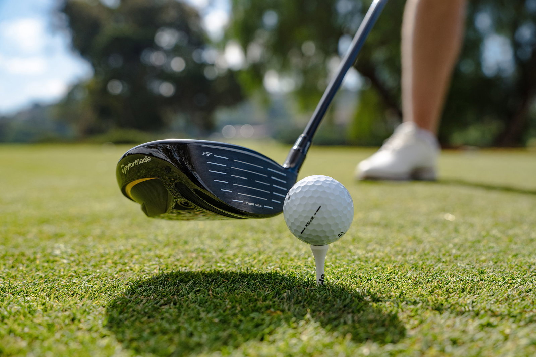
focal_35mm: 37
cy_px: 178
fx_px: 551
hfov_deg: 51.9
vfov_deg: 35.9
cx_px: 268
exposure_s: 1/2500
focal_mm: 37
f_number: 4.5
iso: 400
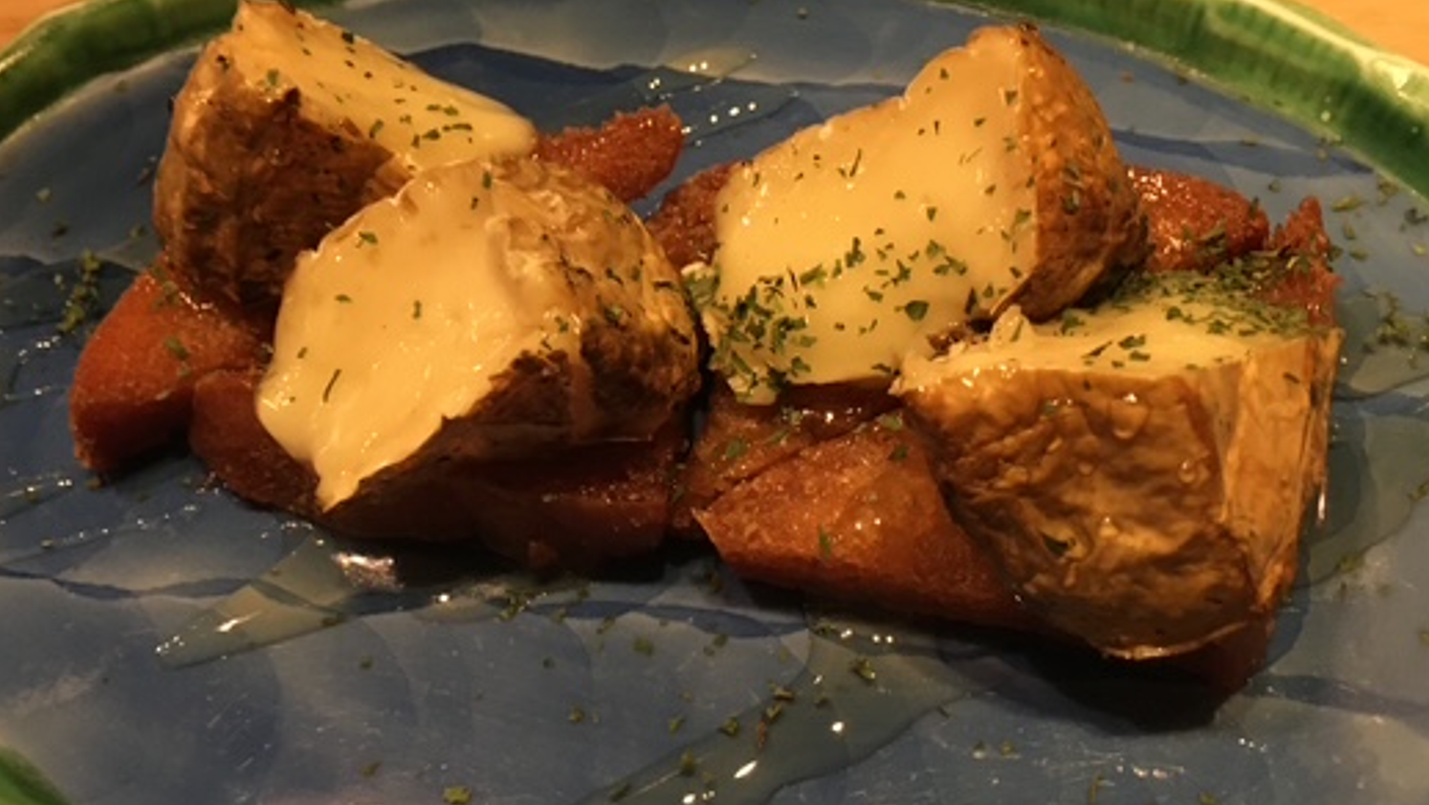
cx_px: 692
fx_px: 1479
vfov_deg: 30.5
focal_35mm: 39
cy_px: 414
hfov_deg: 51.6
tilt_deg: -57.1
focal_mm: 4.15
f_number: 2.2
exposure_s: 1/15
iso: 200
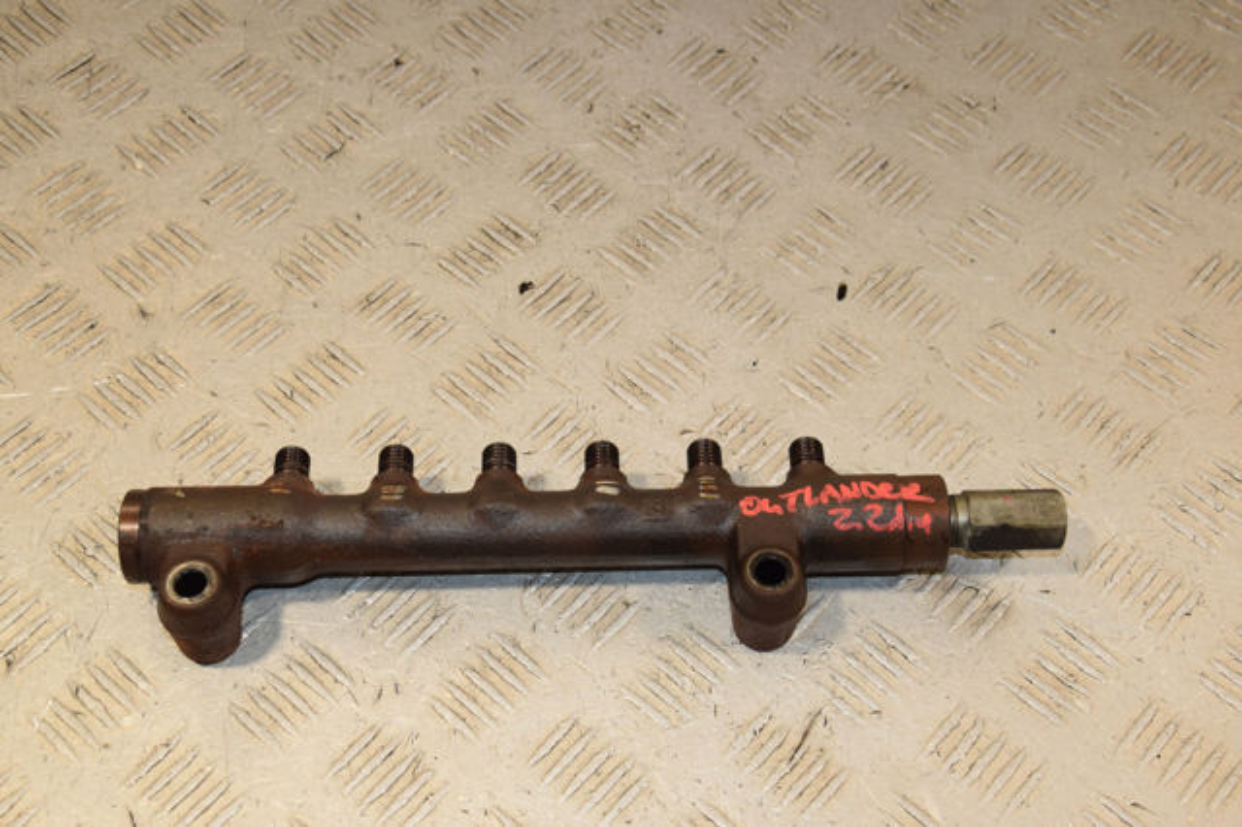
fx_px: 1810
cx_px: 621
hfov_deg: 37.9
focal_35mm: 52
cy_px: 414
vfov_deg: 25.7
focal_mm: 35
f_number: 8
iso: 800
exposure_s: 1/200
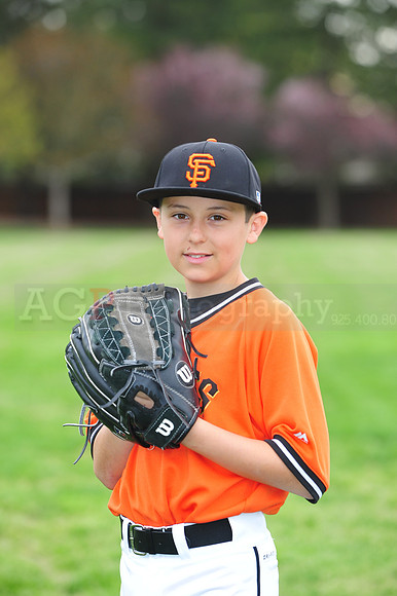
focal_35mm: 165
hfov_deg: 8.3
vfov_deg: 12.5
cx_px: 198
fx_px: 2732
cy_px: 298
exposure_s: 1/250
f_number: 5
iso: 400
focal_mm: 165
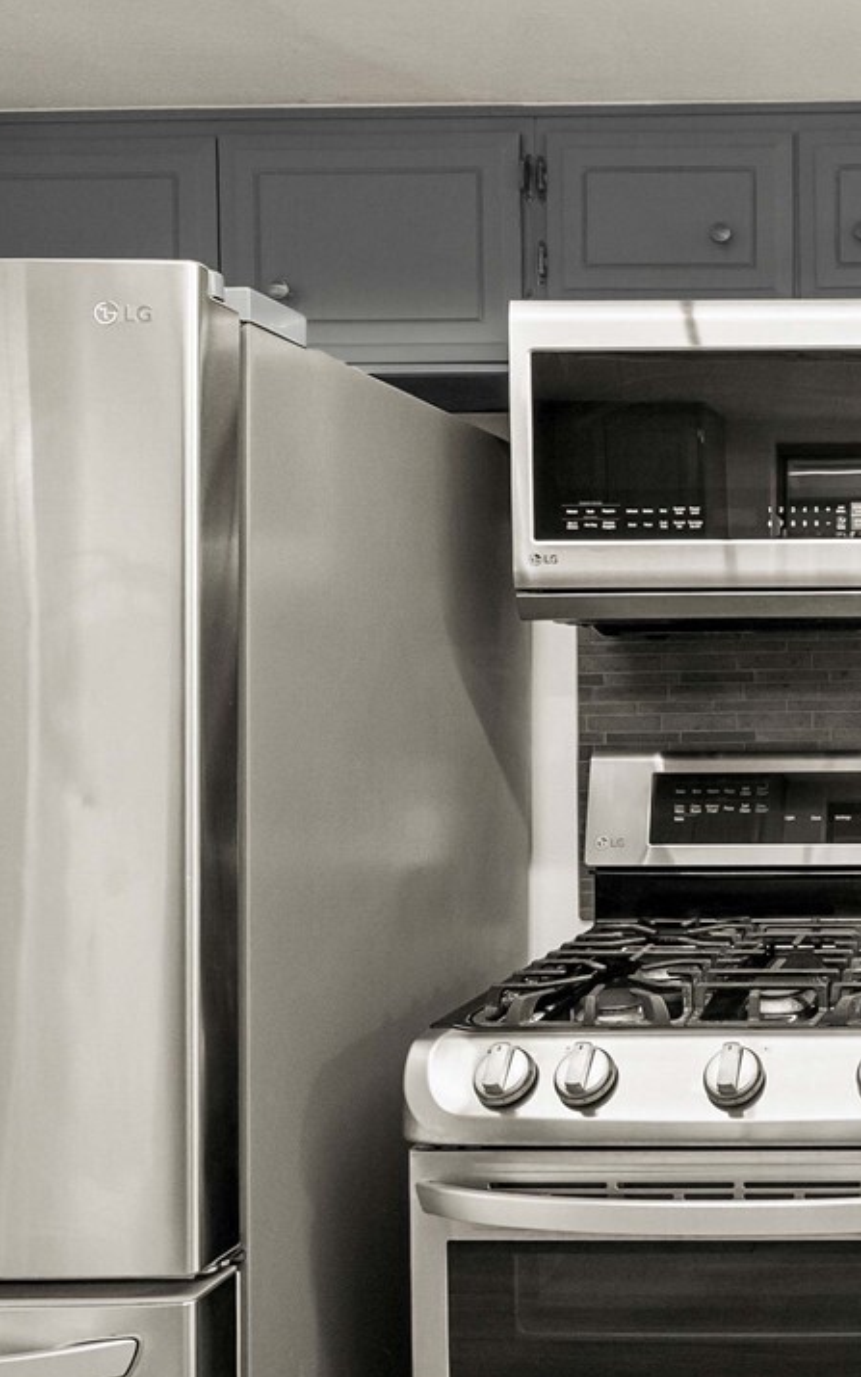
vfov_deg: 64.6
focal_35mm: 29
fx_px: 1089
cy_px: 732
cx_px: 999
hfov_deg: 35.3
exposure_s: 1/6
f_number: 7.1
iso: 6400
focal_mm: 12
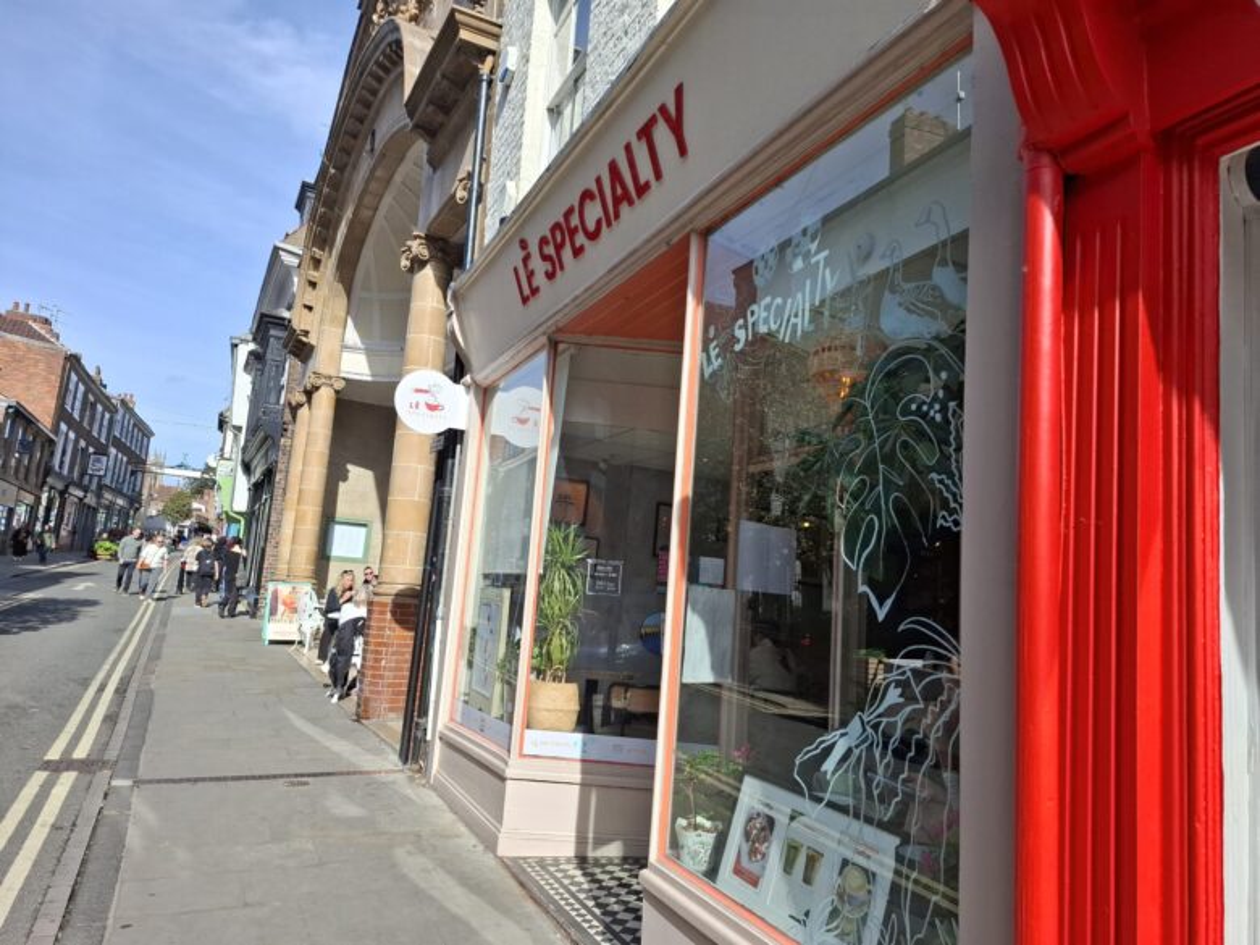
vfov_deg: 58.9
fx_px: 837
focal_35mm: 23
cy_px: 472
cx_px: 630
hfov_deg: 73.9
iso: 50
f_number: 1.8
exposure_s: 1/1855
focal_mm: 5.54
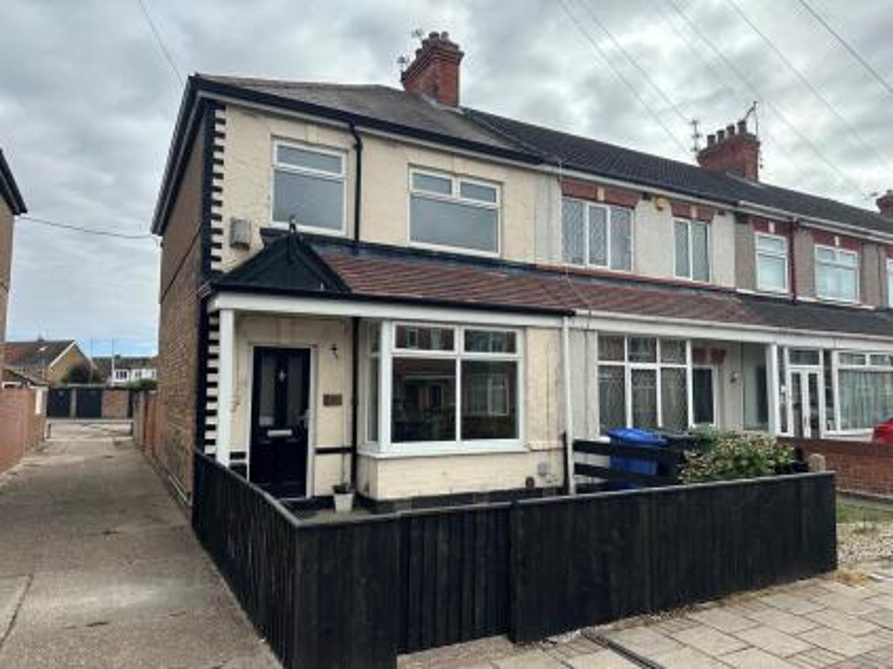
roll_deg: -0.2
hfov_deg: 71.6
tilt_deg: +5.1
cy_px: 334
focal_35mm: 24
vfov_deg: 56.8
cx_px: 446
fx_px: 619
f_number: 1.78
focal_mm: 6.86
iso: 80
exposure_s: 1/4016
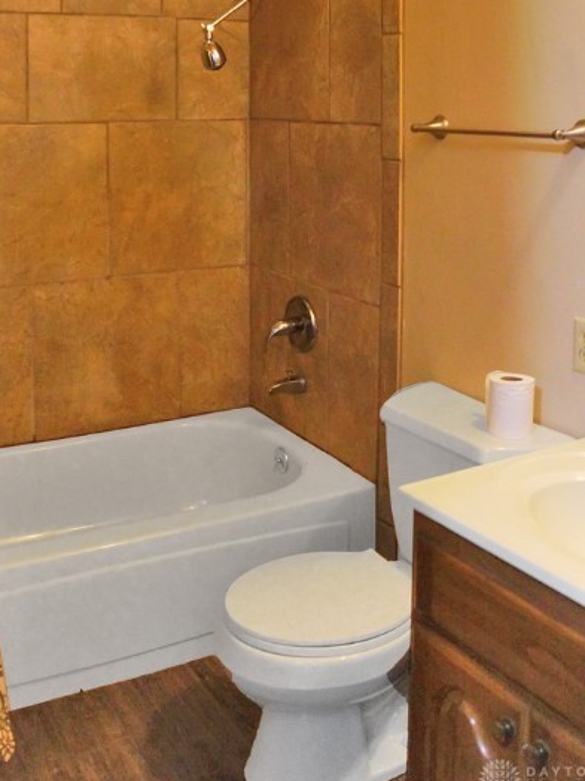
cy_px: 223
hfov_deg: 37.6
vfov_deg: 47.7
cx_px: 249
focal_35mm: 38
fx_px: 857
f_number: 3.5
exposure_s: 1/50
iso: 1600
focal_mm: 18
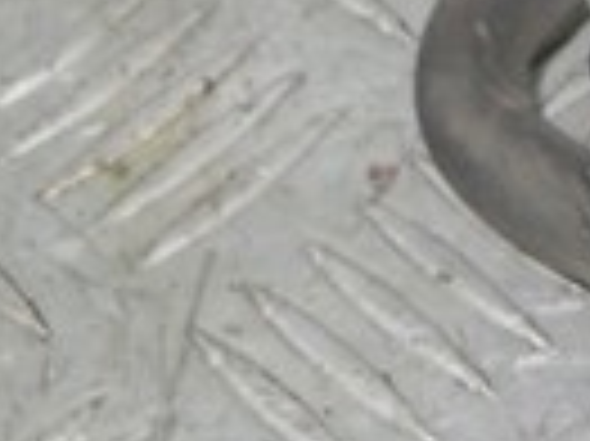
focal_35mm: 200
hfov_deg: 9.4
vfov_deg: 7.1
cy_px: -468
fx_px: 3406
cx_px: 1045
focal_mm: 6.72
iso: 200
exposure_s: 1/30
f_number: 5.5
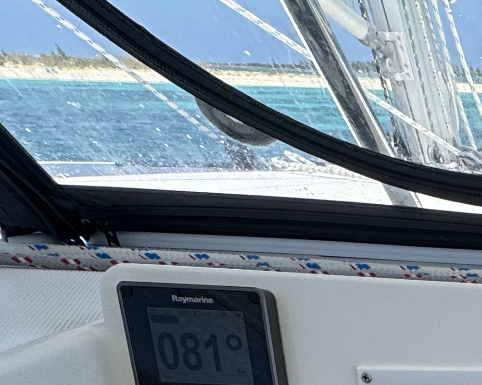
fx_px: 784
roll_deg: -2.7
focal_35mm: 55
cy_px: 673
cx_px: 844
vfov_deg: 20.5
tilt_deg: -37.8
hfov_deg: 22.3
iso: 50
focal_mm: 2.22
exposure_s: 1/1143
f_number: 2.2
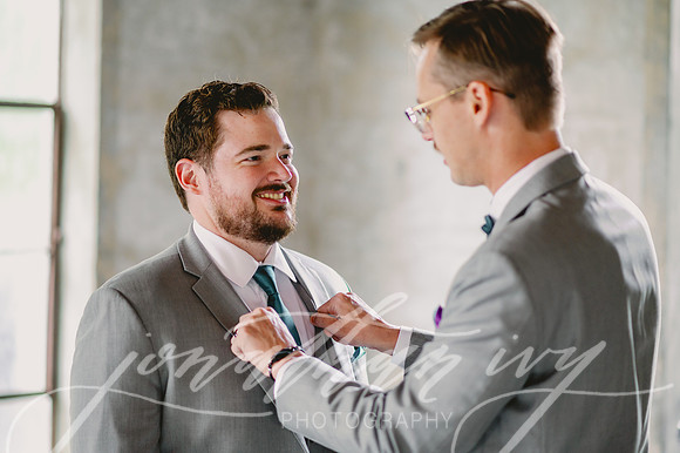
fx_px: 1605
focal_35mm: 85
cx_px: 340
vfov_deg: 16.1
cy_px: 226
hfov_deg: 23.9
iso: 400
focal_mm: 85
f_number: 2.2
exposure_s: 1/320
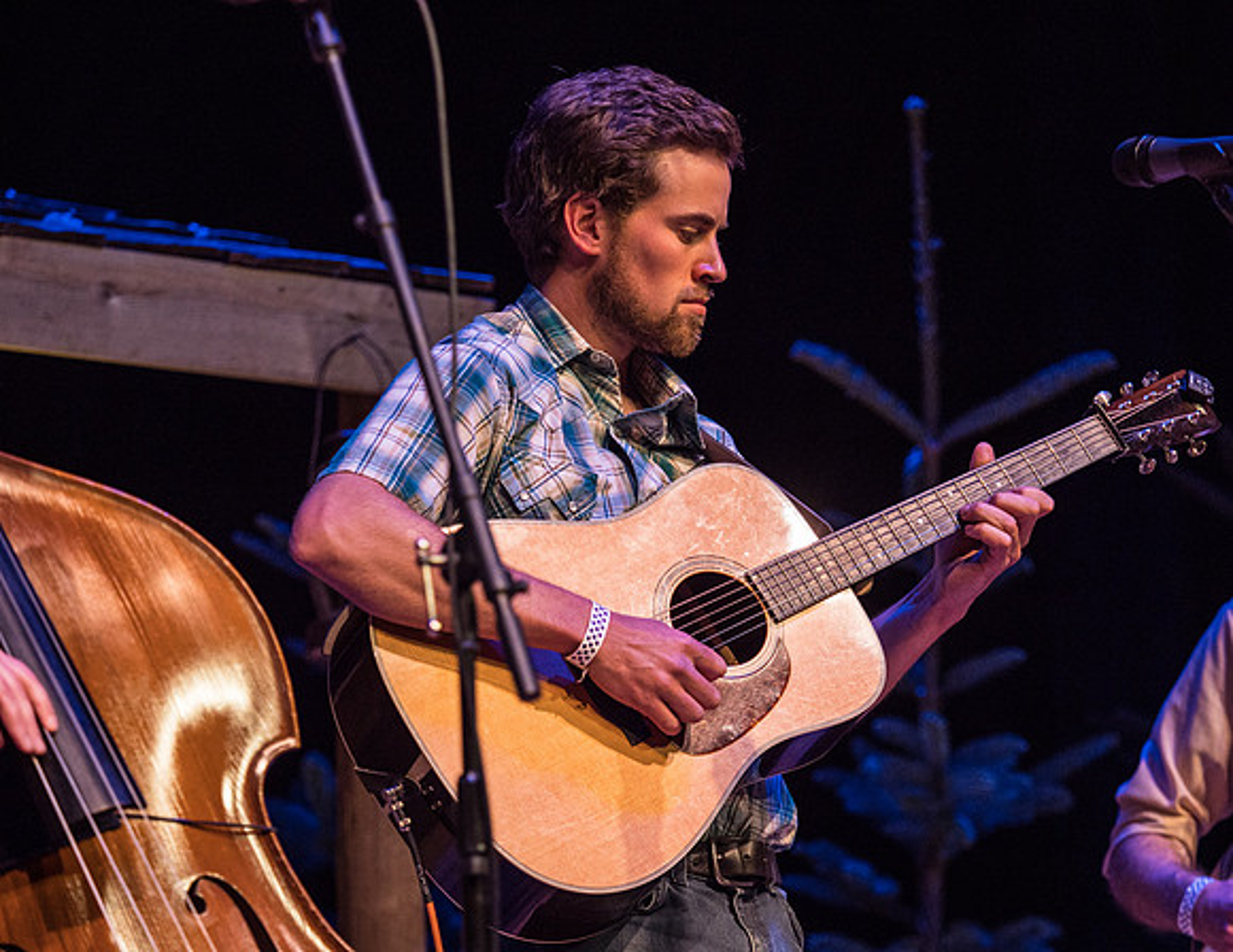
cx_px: 671
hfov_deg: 8.6
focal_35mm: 228
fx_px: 8215
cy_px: 502
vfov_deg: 6.6
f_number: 2.8
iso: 640
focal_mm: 106
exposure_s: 1/250
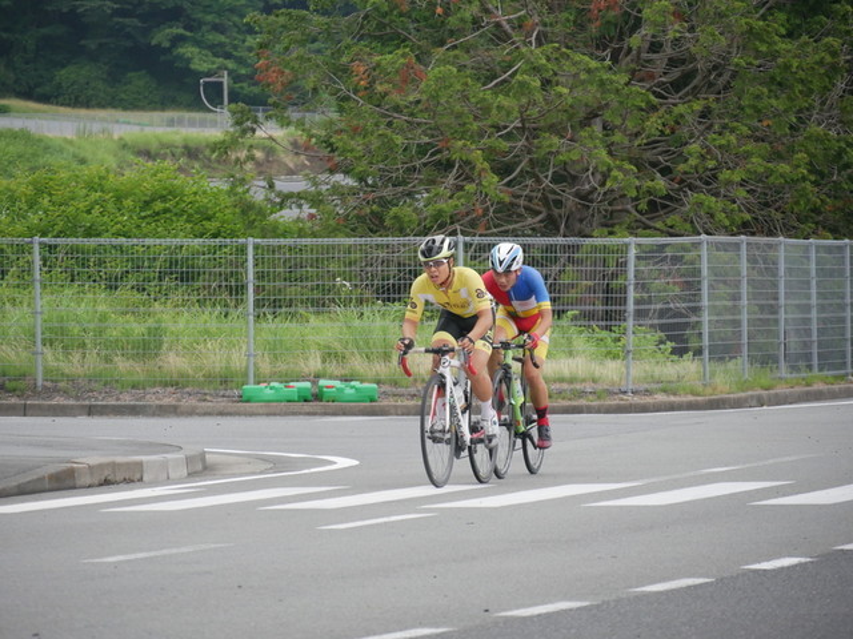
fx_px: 6900
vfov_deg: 5.3
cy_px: 320
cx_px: 426
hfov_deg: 7.1
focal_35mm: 280
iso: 1000
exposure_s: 1/500
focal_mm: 140
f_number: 5.6
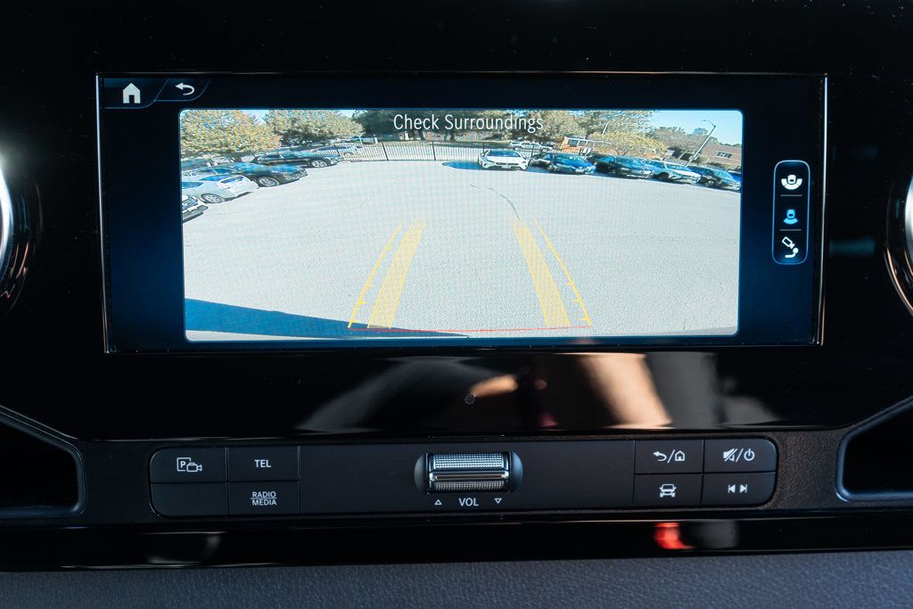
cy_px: 304
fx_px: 1065
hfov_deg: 46.4
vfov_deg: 31.9
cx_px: 456
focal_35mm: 42
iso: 400
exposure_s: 1/200
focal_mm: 28
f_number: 3.5
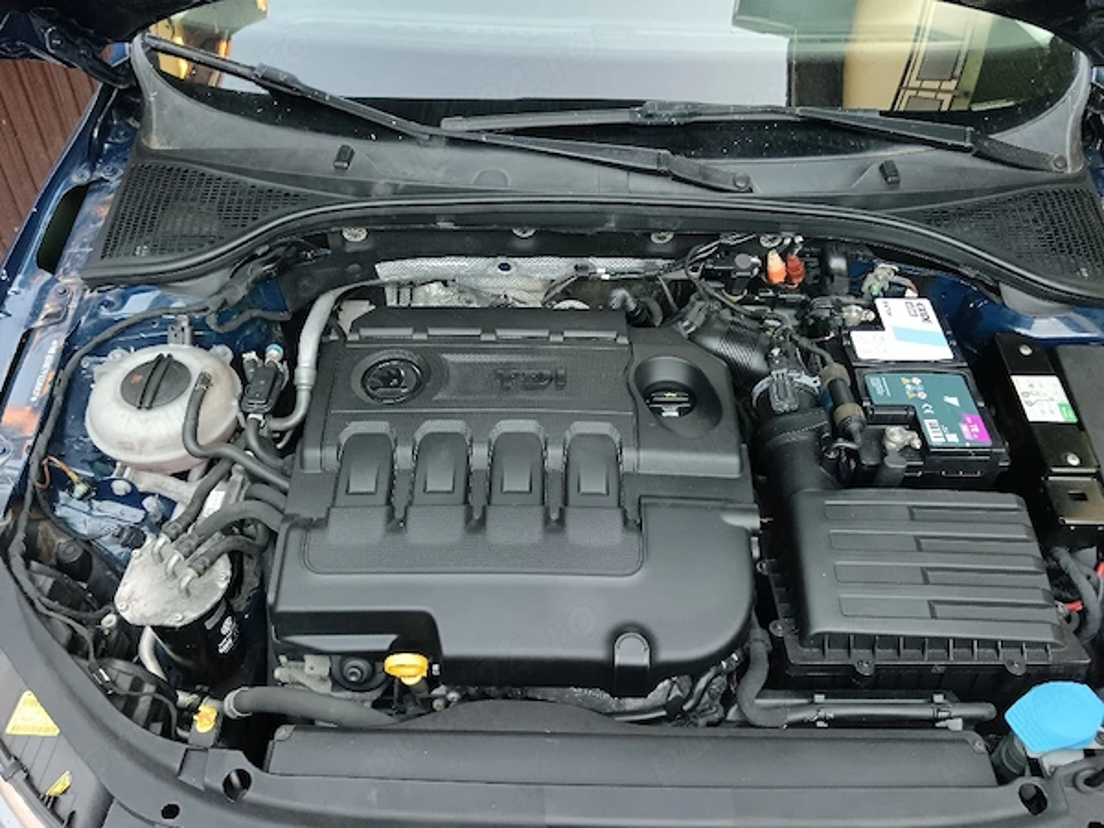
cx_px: 552
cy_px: 414
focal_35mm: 27
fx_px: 861
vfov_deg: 51.4
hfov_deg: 65.3
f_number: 1.9
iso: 1262
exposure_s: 1/25.1
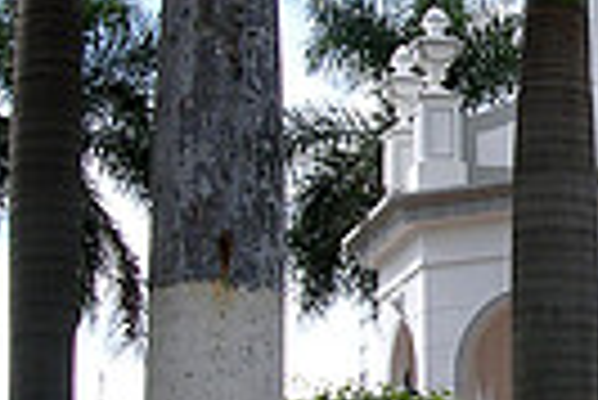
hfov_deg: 14.8
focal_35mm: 134
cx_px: 710
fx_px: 2228
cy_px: 198
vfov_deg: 10.3
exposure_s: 1/185
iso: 100
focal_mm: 5.8
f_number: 5.6
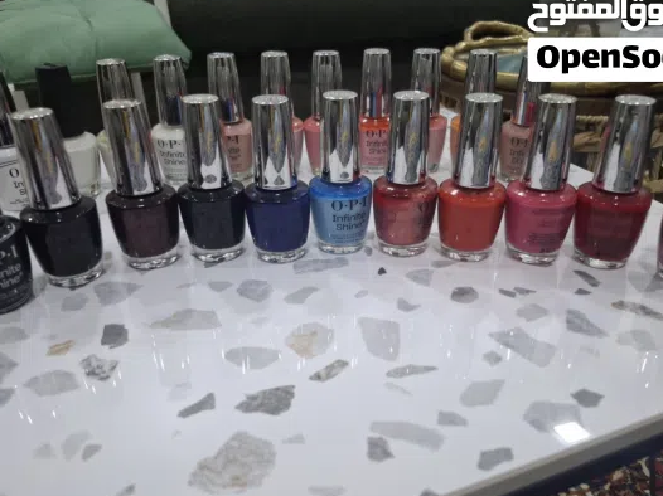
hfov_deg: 63.5
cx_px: 338
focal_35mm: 28
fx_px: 536
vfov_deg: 49.7
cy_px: 263
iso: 200
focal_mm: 5.54
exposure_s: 1/50
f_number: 1.8
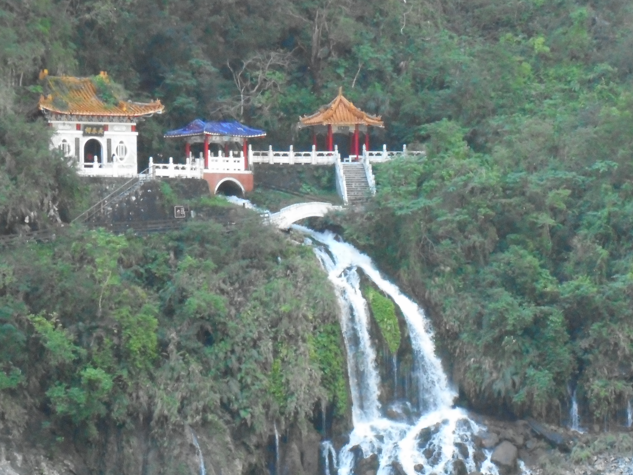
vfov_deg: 9.2
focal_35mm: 162
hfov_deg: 12.2
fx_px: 2962
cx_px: 303
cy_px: 242
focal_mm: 18.2
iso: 800
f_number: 5.8
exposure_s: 1/160
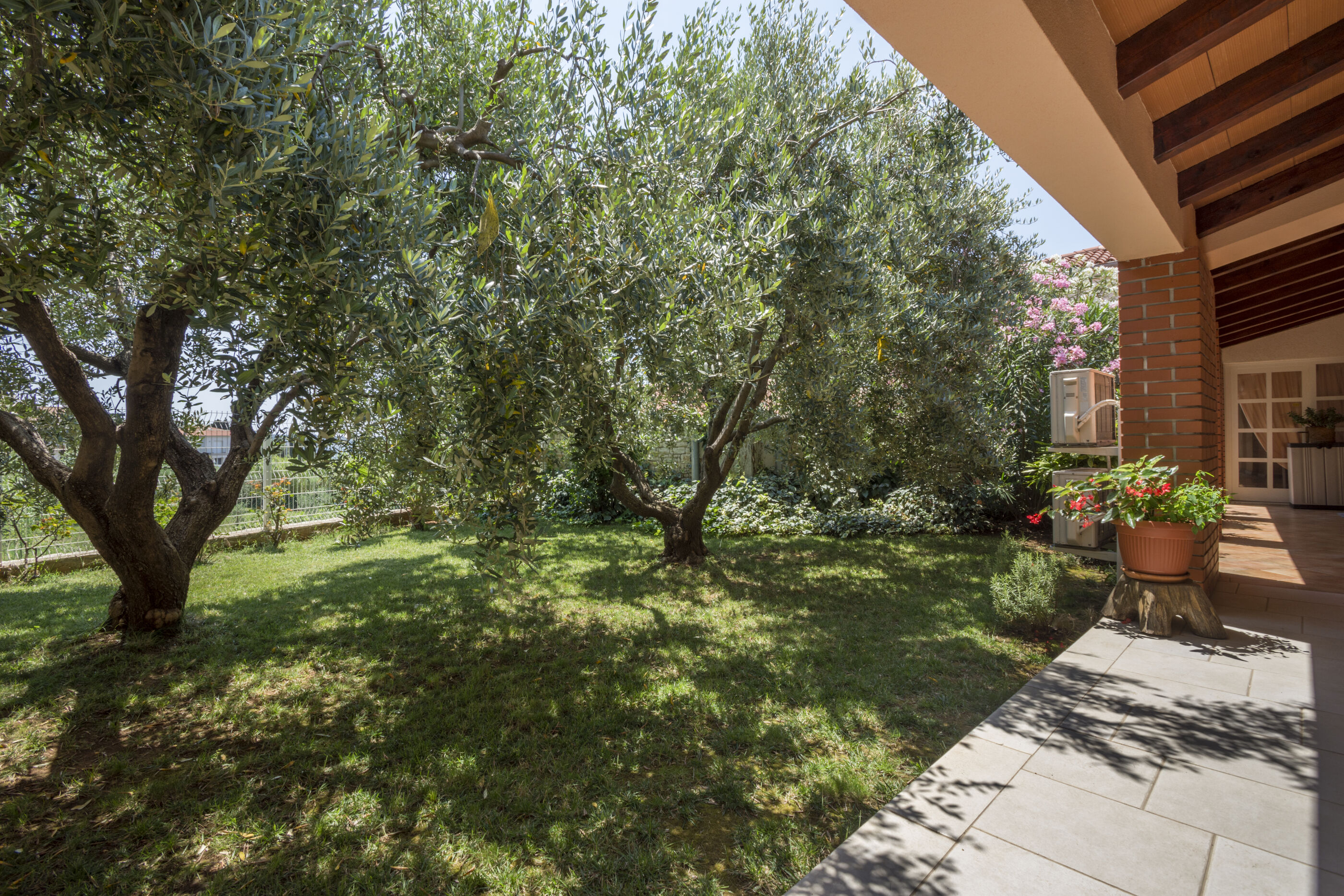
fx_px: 560
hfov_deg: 100.4
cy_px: 448
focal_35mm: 15
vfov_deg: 77.3
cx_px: 672
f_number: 10
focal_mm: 10
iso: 100
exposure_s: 1/100
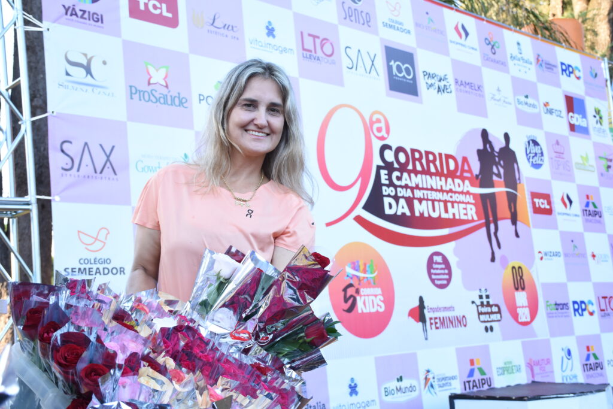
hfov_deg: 41.1
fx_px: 817
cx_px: 306
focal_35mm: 48
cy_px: 204
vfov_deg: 28.1
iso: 640
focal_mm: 32
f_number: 6.3
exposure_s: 1/200
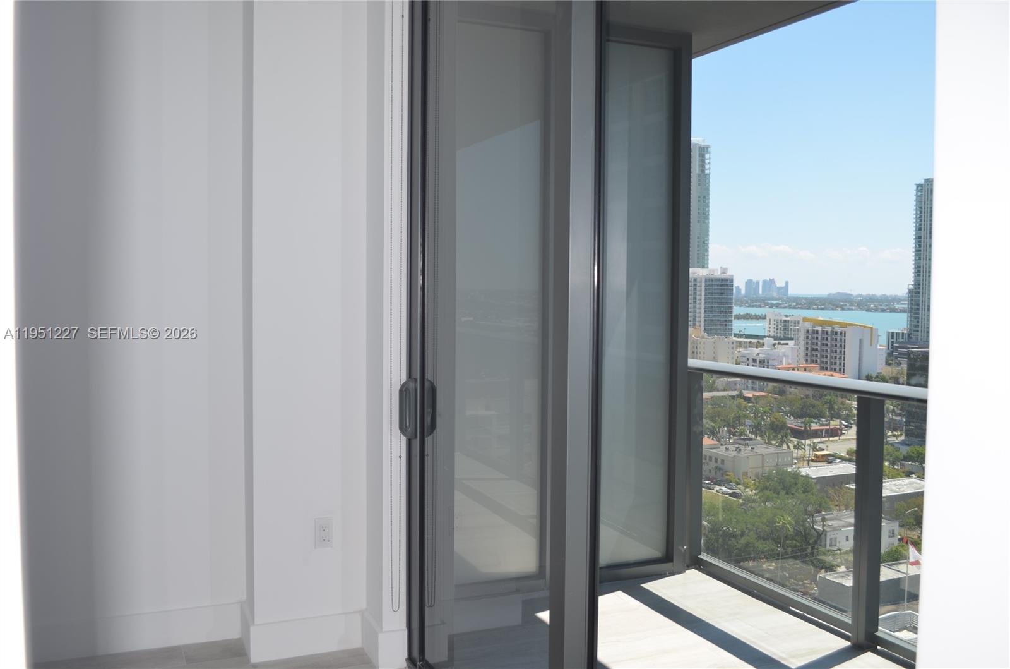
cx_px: 505
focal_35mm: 33
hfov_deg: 57.3
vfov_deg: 39.8
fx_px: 924
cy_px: 334
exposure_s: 1/200
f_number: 5
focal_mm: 22
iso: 100
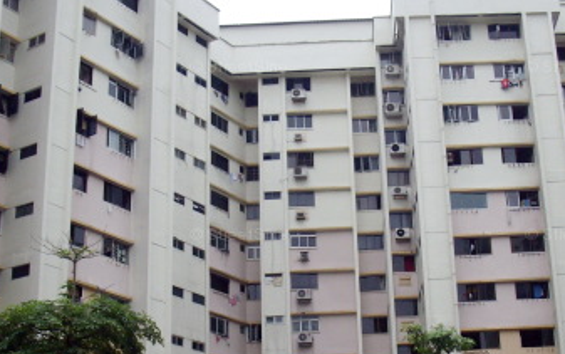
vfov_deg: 20.3
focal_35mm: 64
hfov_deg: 31.9
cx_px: 315
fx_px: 986
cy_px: 237
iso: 80
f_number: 5.6
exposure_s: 1/200
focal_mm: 6.2
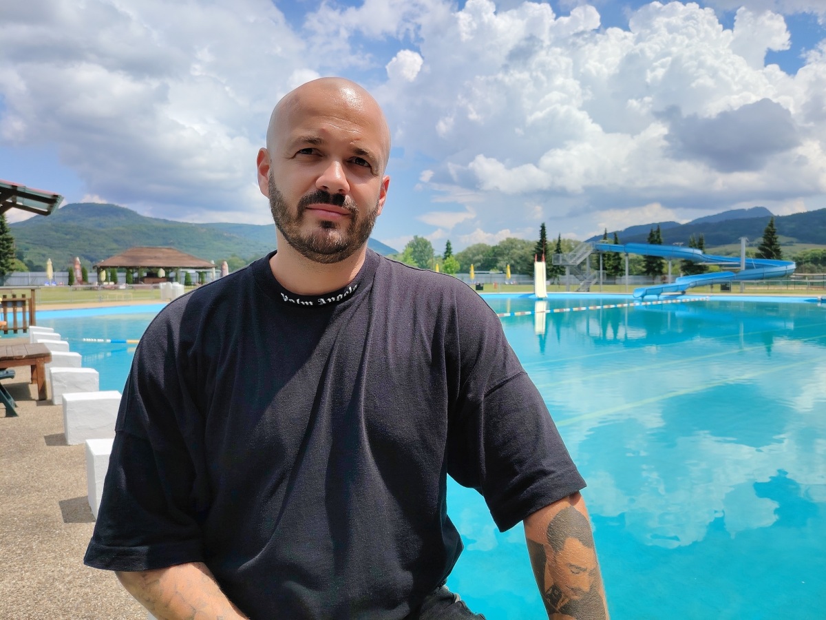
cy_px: 310
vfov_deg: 56.8
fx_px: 573
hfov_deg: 71.6
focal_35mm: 24
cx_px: 413
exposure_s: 1/1411
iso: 101
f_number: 1.75
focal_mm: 5.25
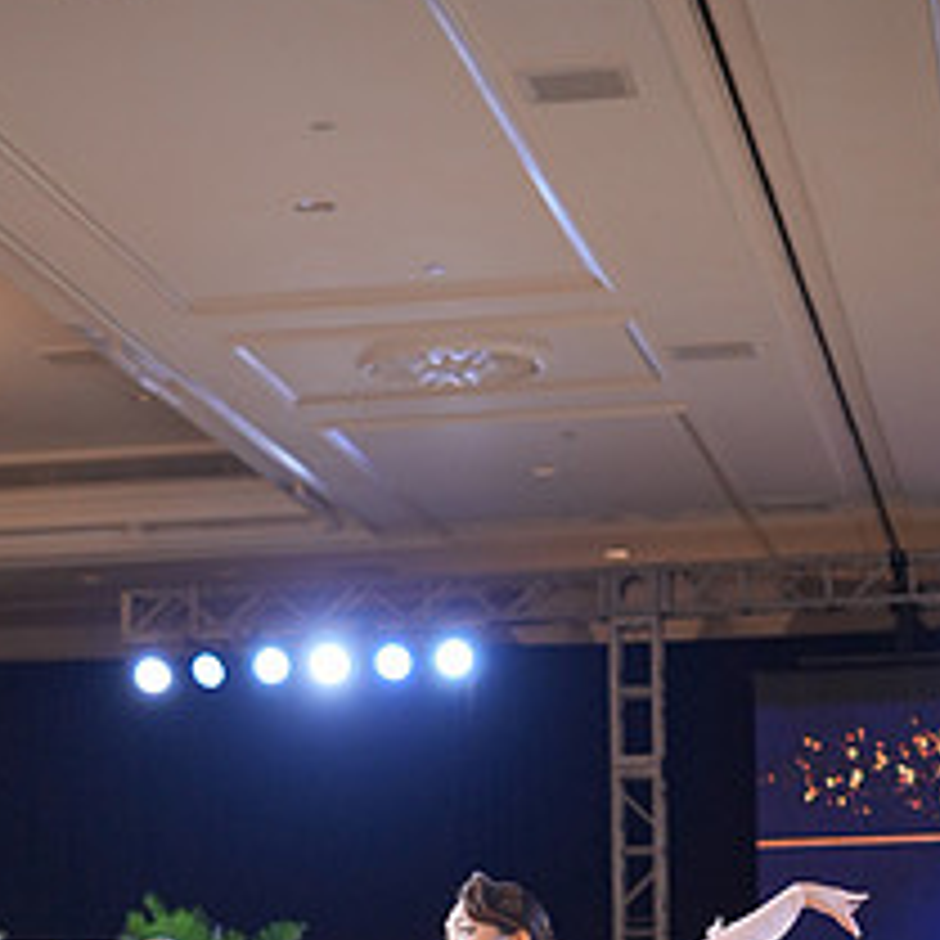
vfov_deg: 14.3
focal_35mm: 118
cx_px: 200
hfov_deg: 14.7
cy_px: 1165
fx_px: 3625
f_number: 2
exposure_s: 1/500
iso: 1000
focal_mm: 50
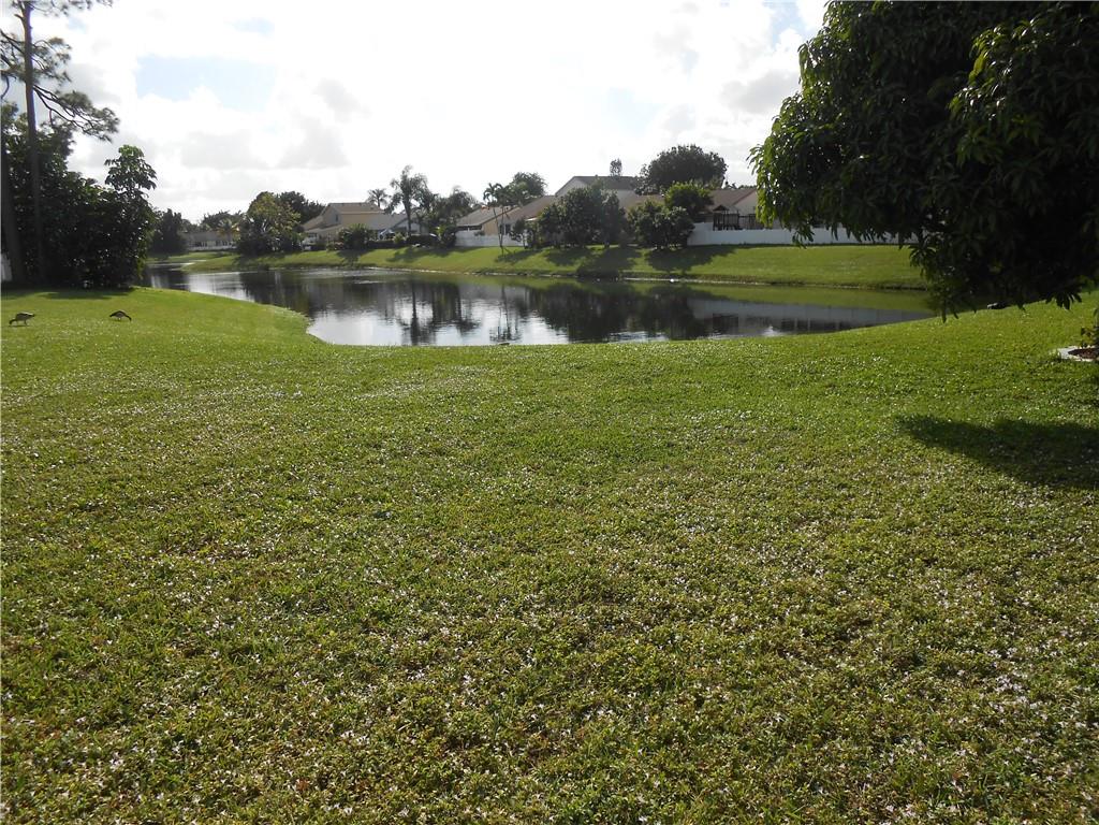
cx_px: 550
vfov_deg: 53.1
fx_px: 825
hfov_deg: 67.3
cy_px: 412
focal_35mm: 26
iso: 80
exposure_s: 1/1250
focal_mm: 4.6
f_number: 3.5
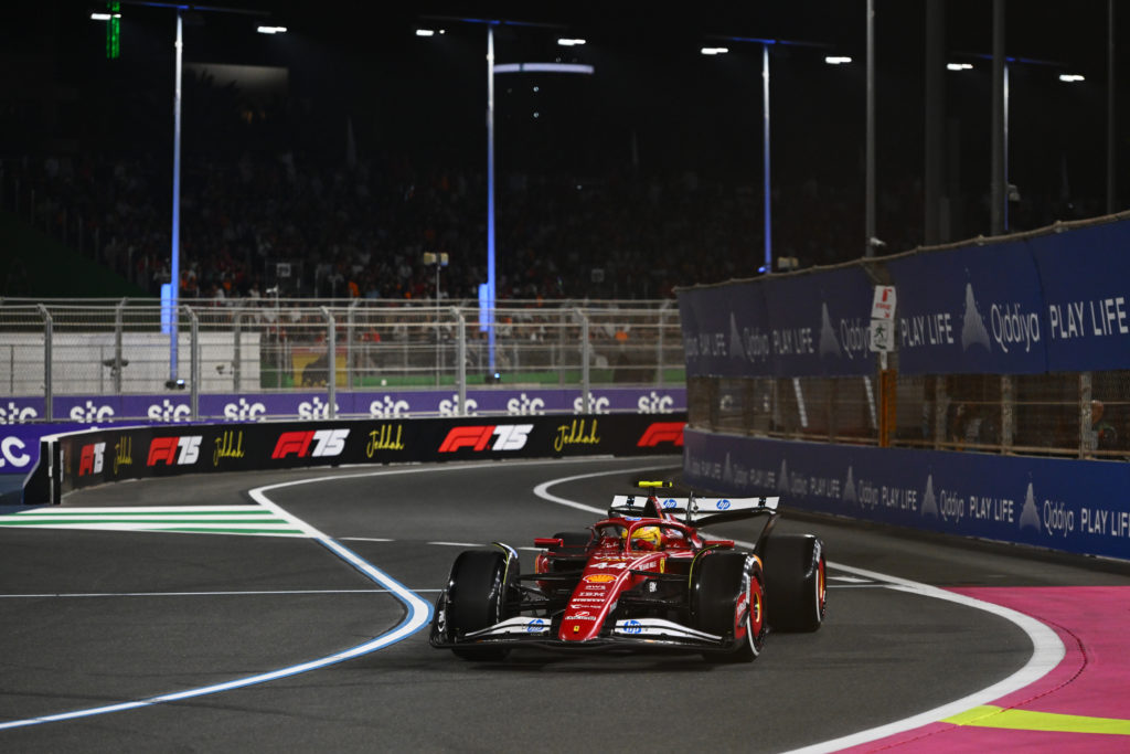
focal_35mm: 135
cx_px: 565
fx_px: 4238
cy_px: 377
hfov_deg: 15.2
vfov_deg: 10.2
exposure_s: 1/1250
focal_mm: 135
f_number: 4
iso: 3200
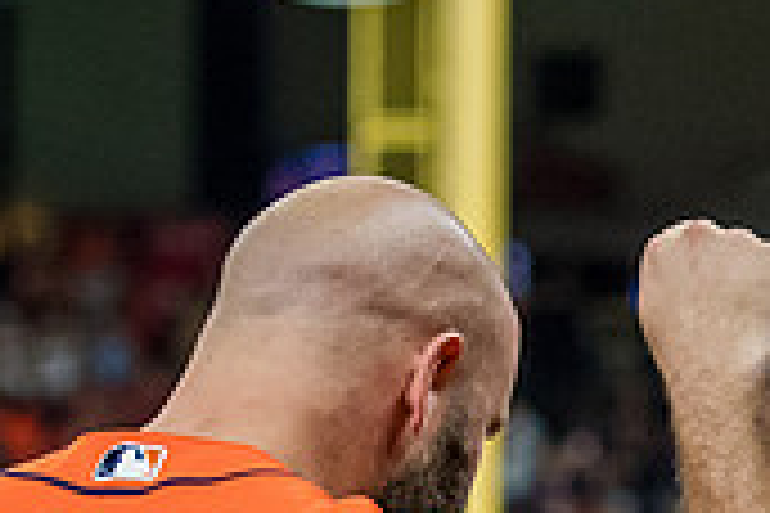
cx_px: 1128
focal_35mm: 577
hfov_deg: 3.6
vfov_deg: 2.4
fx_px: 12340
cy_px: 705
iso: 2500
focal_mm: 82
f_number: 4
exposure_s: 1/1000
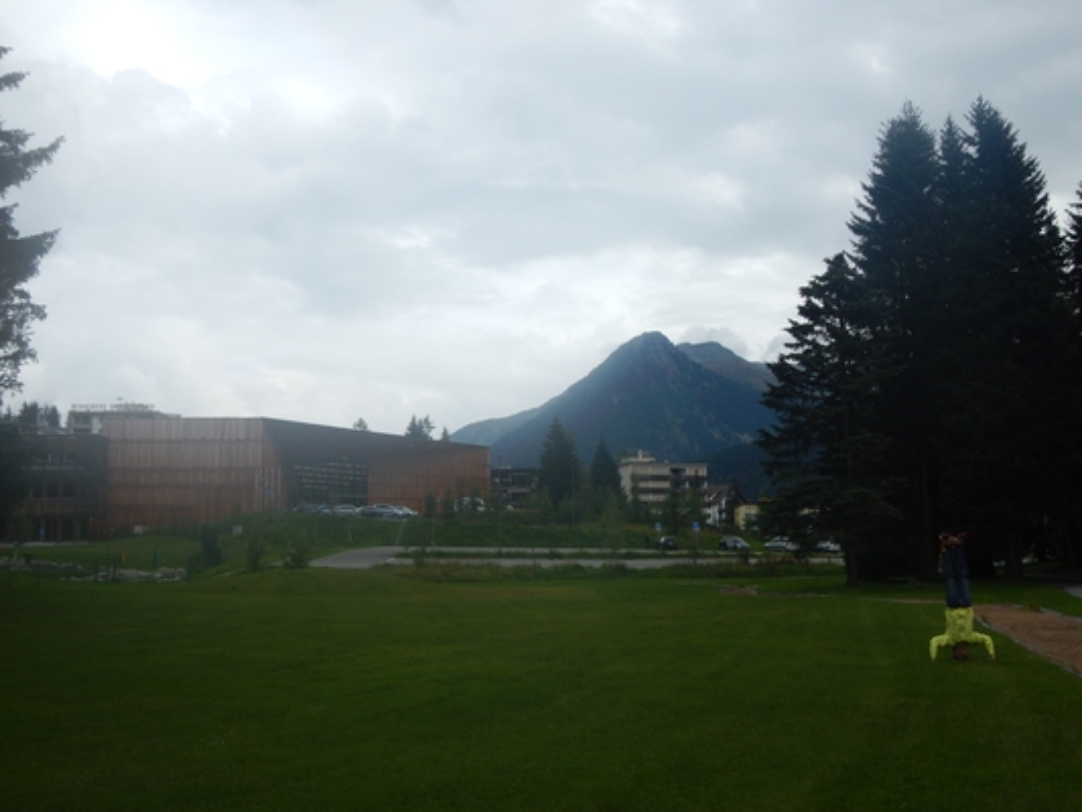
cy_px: 406
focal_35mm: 39
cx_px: 541
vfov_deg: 36.8
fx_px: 1219
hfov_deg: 47.9
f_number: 4
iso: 125
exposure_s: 1/800
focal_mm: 7
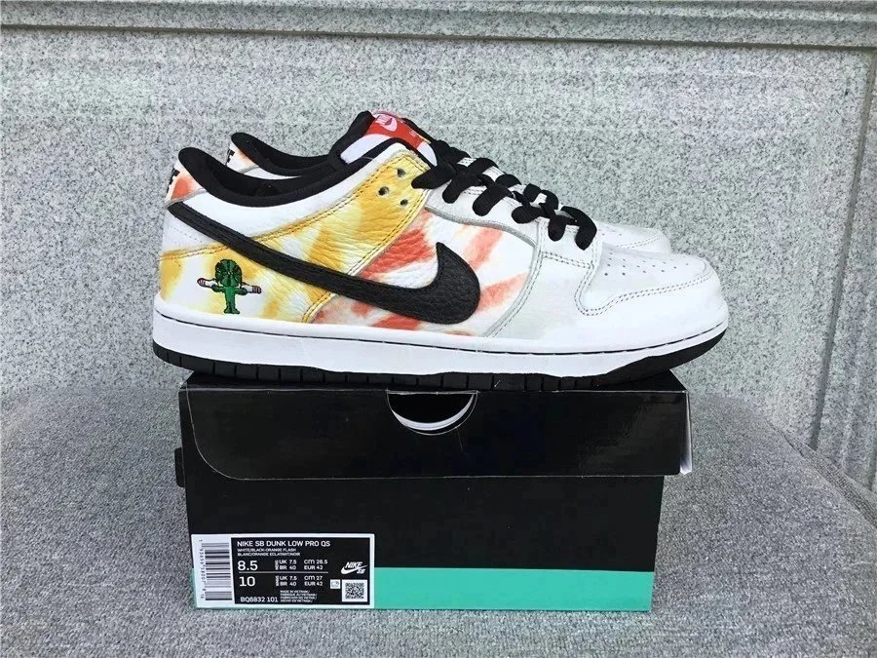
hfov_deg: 58.4
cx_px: 438
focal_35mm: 31
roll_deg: -0.7
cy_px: 329
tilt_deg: -16.4
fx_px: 785
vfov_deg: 45.4
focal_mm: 3.3
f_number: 2.4
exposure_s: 1/403
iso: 25
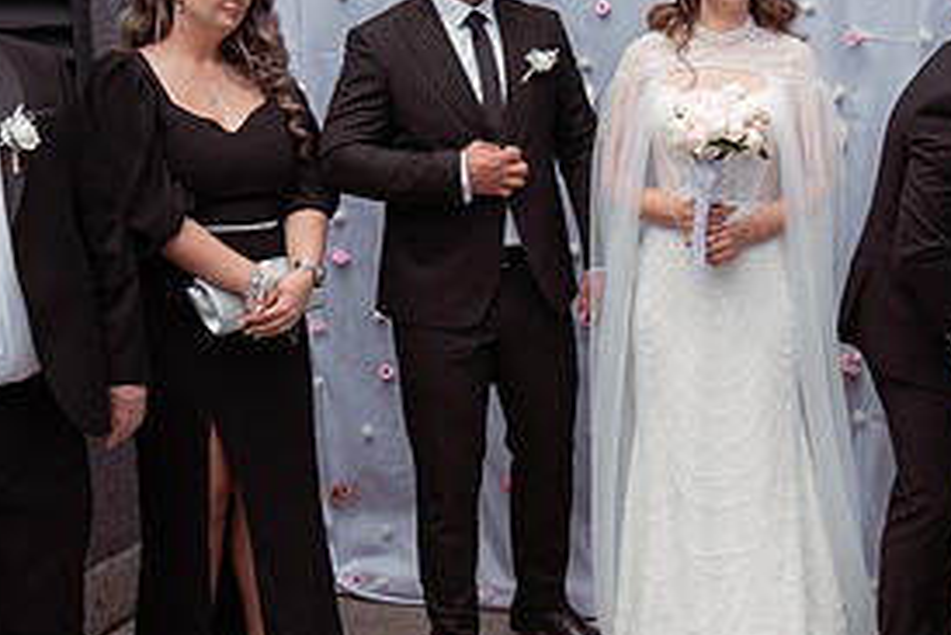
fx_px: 1559
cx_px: 720
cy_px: 226
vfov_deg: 22.9
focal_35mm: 59
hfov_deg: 33.2
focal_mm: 25
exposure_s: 1/400
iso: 125
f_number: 4
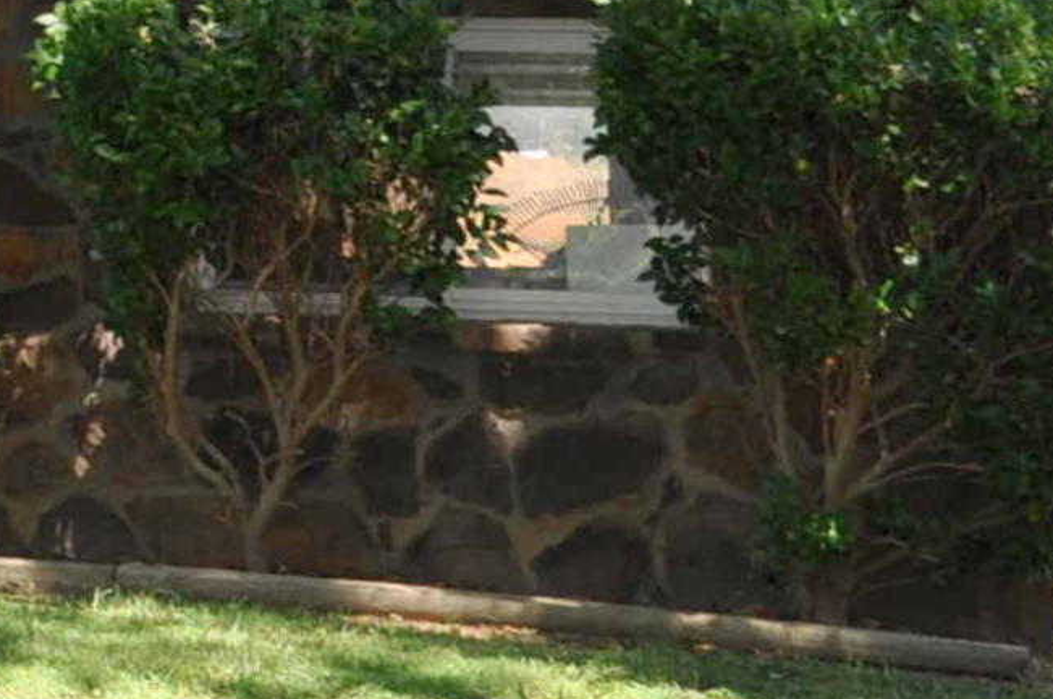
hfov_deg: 12.1
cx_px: -1026
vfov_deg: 8.6
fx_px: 4439
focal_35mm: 152
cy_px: -582
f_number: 7.1
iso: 200
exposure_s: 1/200
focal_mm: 22
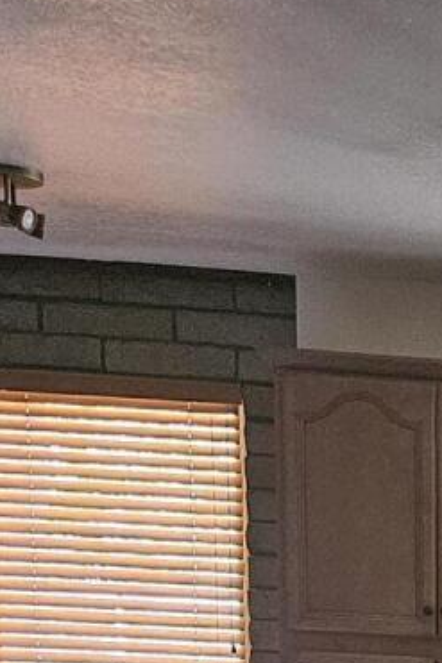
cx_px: 909
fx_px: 2378
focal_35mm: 129
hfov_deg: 9.8
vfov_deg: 13.9
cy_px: 1246
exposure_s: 1/120
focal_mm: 5.4
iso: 800
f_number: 1.8
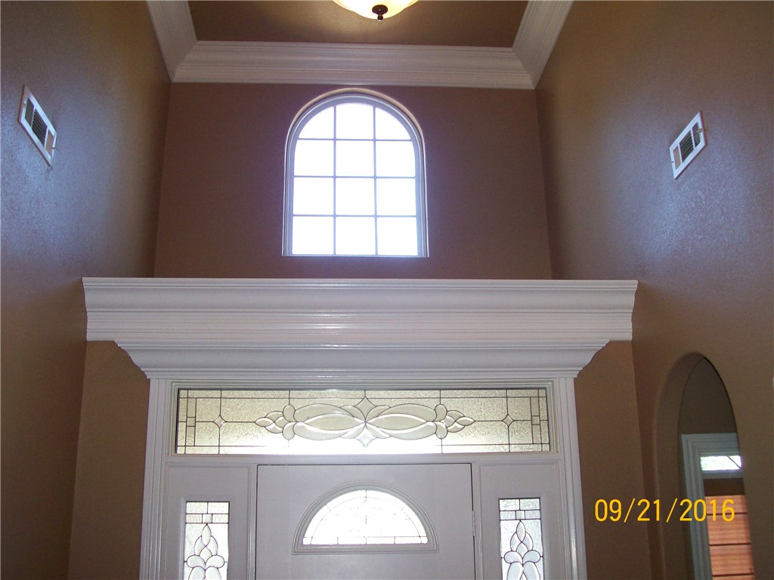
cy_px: 290
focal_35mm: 36
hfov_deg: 51.4
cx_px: 387
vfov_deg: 39.7
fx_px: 805
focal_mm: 6
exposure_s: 1/71.1
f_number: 2.7
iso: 140
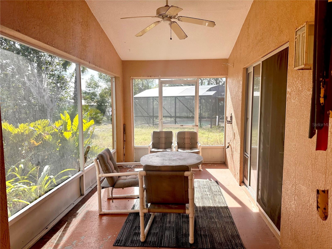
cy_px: 124
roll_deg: +0.4
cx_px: 166
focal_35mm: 24
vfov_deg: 56.8
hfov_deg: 71.6
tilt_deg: -4.9
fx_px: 230
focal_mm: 6.86
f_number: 1.78
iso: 80
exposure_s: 1/667
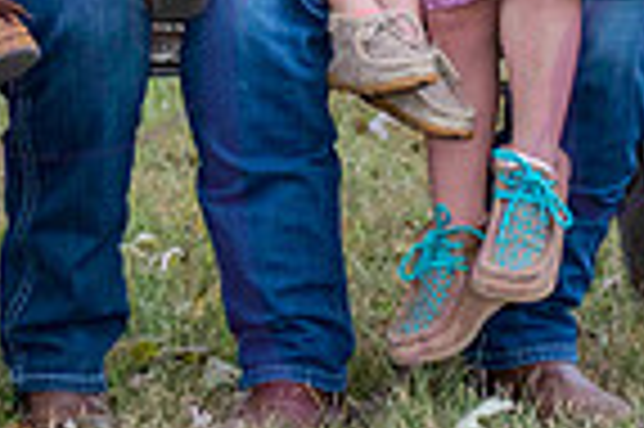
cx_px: 77
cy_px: -286
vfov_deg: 4.2
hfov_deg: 6.3
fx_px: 5807
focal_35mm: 325
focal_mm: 80
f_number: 3.2
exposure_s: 1/640
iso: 400
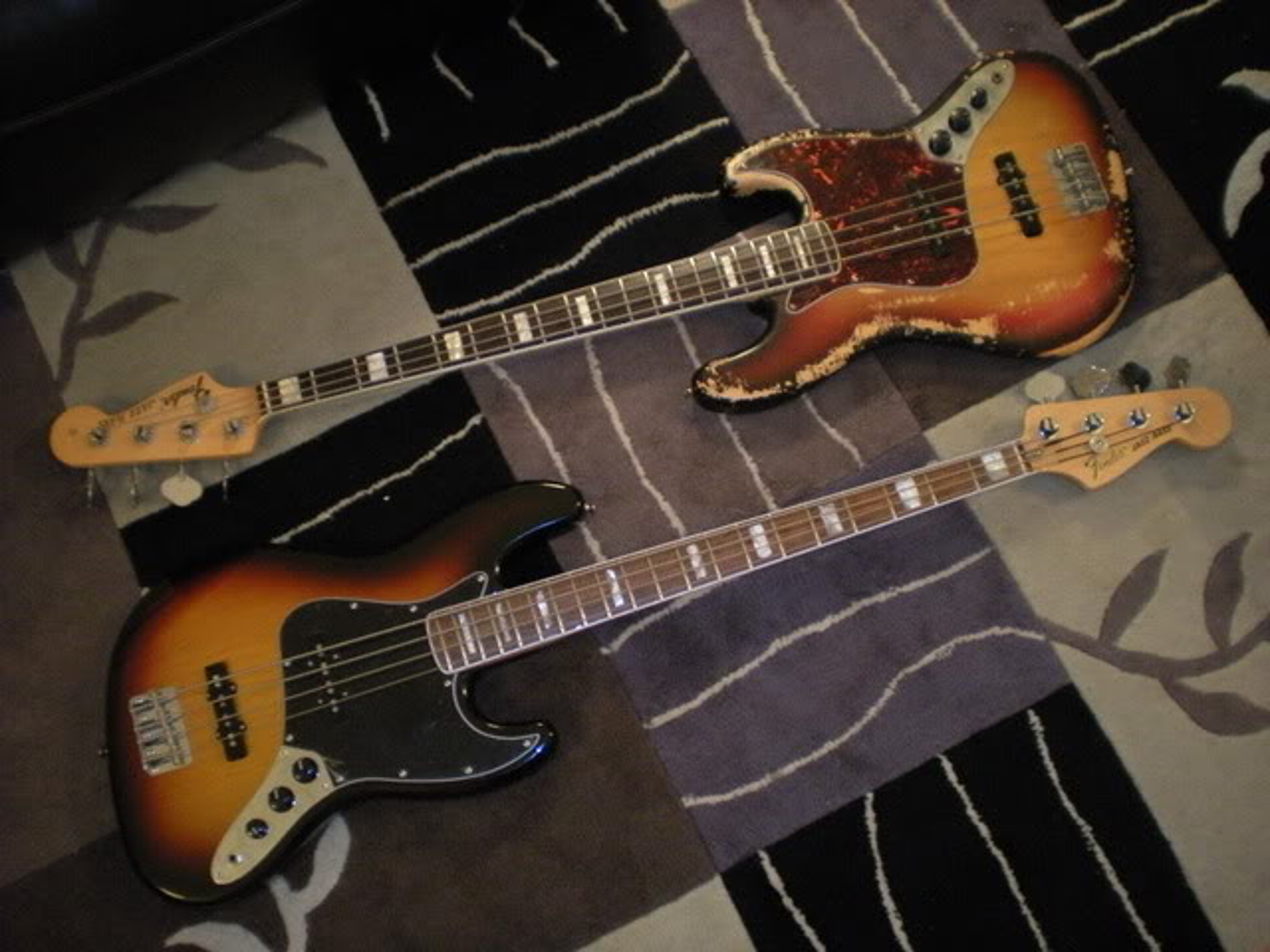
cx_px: 635
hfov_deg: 49.0
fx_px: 1394
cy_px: 476
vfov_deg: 37.7
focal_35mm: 38
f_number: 3.1
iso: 400
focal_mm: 6.3
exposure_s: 1/5.2
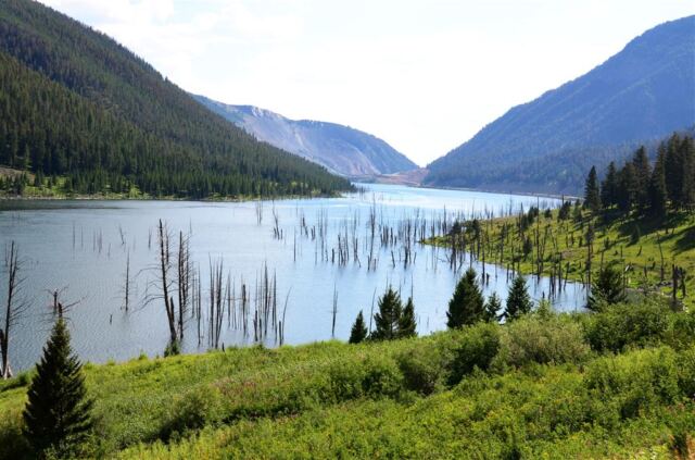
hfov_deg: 41.2
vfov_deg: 27.9
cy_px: 230
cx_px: 348
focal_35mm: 48
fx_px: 924
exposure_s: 1/400
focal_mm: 32
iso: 200
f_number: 10
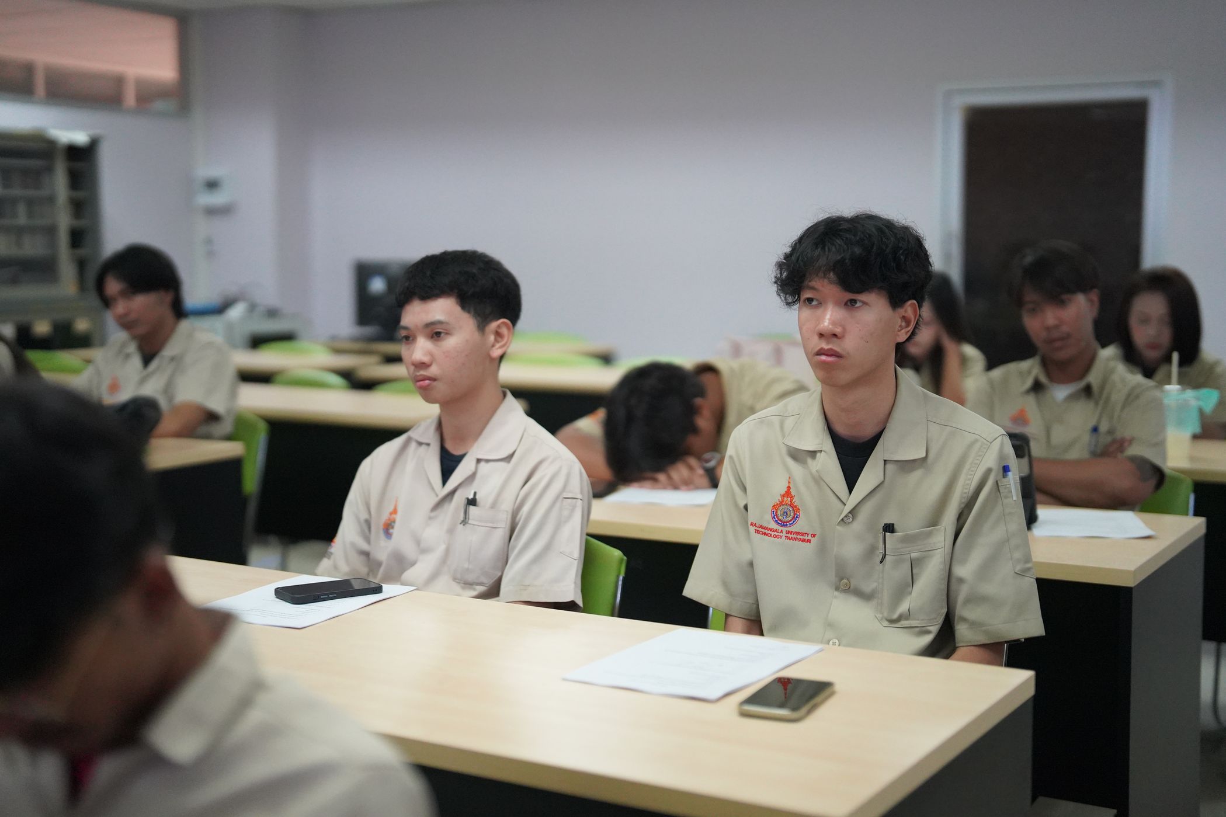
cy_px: 408
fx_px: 1703
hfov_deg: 39.6
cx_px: 613
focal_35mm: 50
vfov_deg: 27.0
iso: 6400
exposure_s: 1/3200
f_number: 1.2
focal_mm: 50
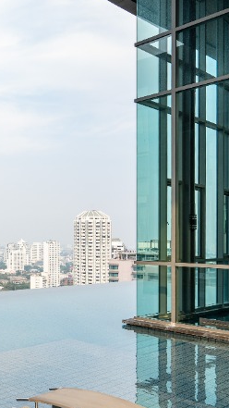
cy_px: 256
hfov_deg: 23.8
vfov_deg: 52.2
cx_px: -126
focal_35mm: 38
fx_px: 410
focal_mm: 16
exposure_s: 1/60
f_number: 7.1
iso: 100
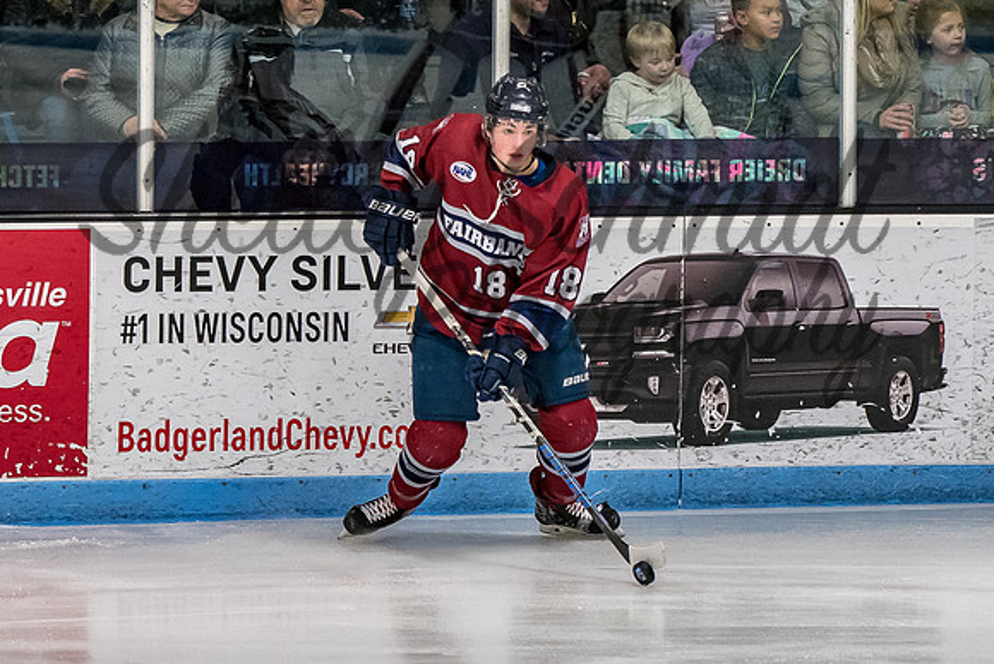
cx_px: 446
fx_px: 8256
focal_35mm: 299
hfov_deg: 6.9
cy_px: 311
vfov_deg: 4.6
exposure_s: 1/800
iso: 1600
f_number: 3.2
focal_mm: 120
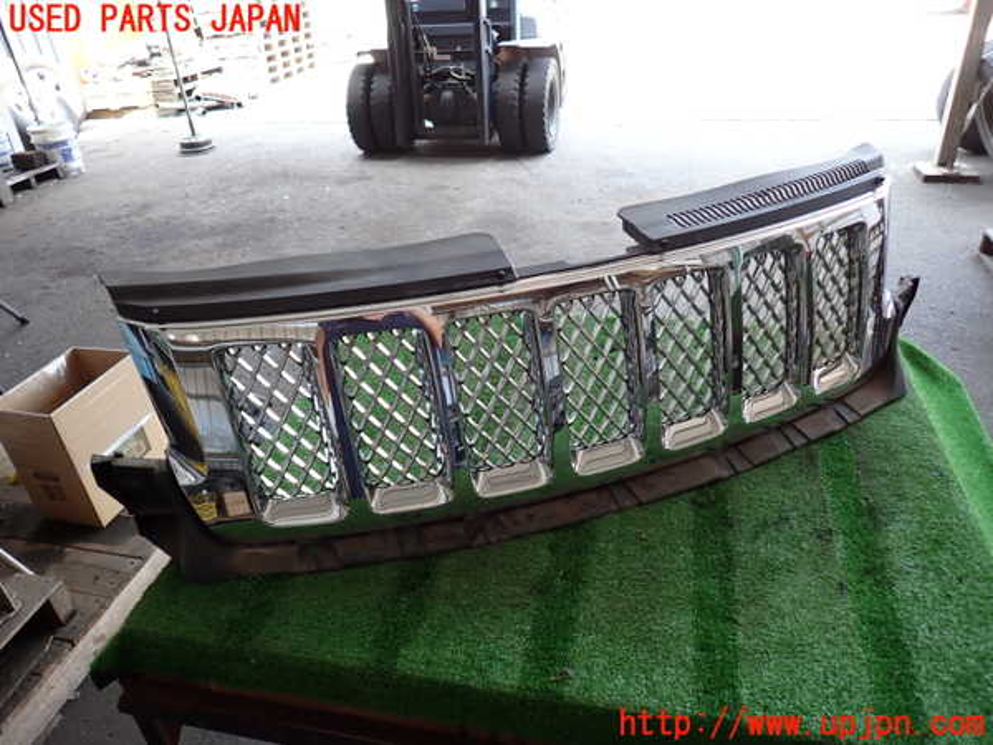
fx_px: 717
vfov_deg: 54.9
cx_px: 496
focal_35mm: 25
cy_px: 372
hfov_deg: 69.4
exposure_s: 1/60
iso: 100
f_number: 2
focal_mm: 4.5
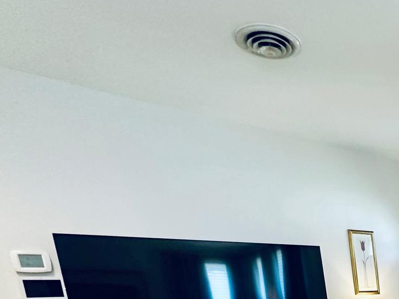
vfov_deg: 29.7
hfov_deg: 36.3
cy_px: 385
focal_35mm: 39
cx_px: 486
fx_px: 449
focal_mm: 2.22
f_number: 2.2
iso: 500
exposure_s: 1/60
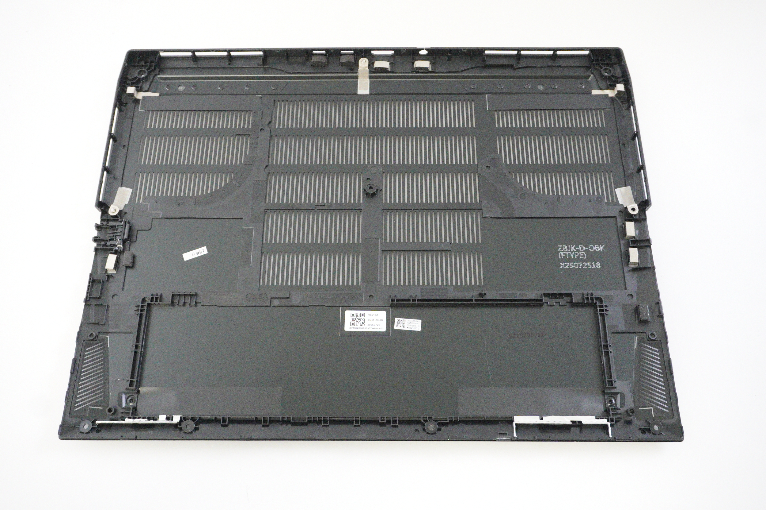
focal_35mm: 33
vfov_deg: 39.9
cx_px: 383
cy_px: 255
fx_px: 702
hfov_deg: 57.3
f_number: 5.6
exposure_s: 1/250
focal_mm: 22
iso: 12800
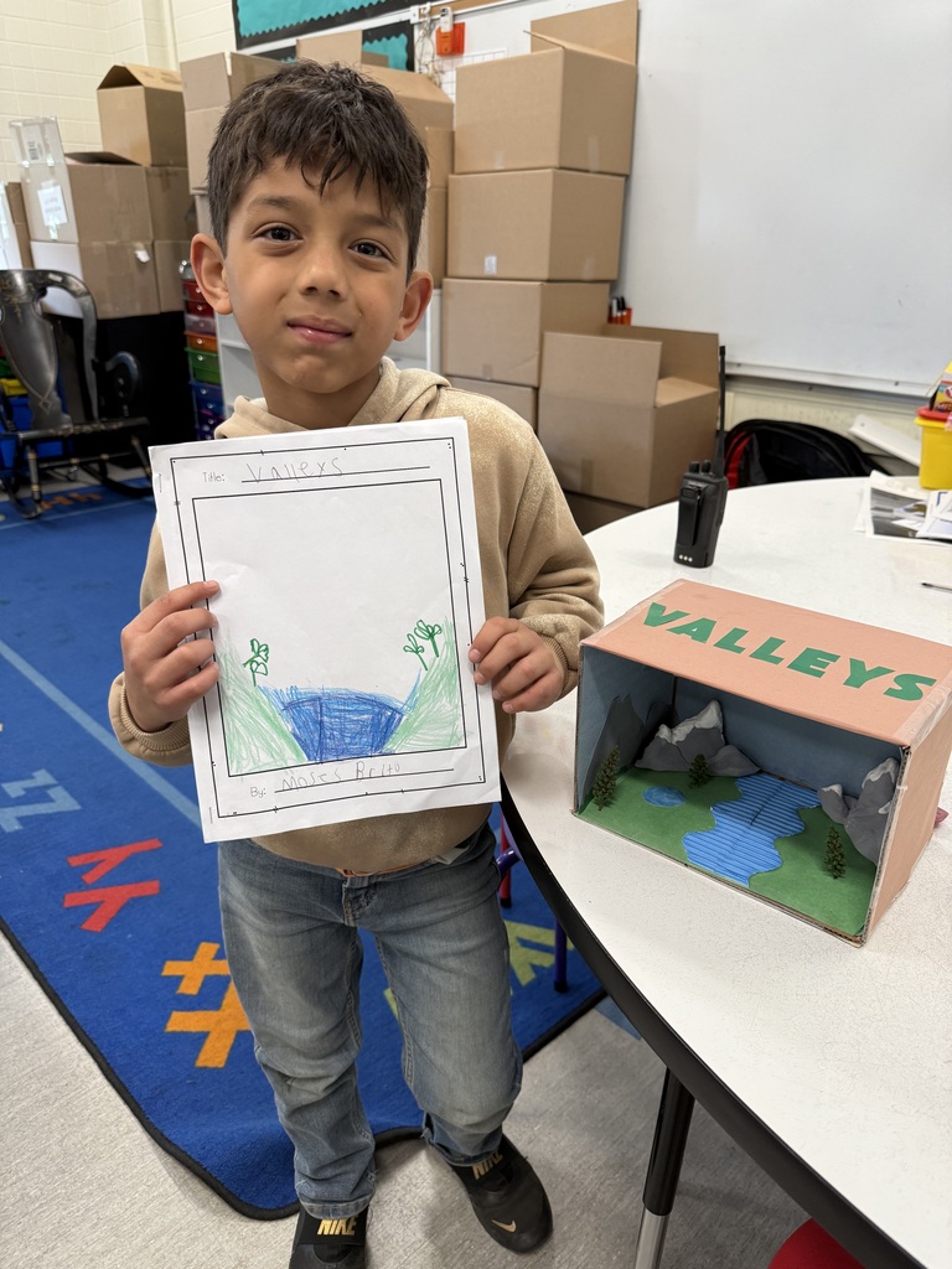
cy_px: 634
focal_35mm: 24
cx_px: 476
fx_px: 880
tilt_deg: -24.6
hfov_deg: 56.8
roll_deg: -1.5
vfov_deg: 71.6
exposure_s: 1/110
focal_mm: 6.76
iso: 200
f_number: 1.78
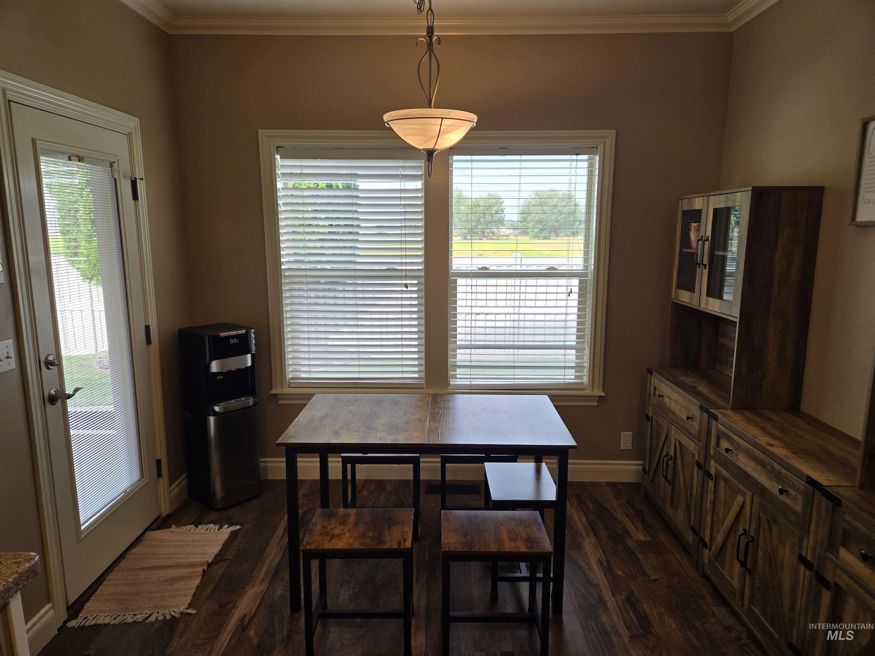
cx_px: 438
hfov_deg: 73.9
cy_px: 328
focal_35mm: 23
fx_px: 581
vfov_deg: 58.9
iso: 32
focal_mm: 5.4
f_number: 1.8
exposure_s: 1/120
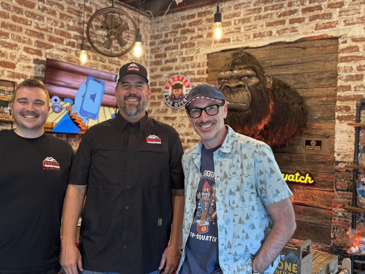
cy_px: 134
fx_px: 380
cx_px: 153
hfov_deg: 51.1
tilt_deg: +1.5
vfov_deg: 39.7
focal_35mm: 36
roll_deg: -2.2
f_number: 1.78
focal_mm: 6.76
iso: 250
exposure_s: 1/60
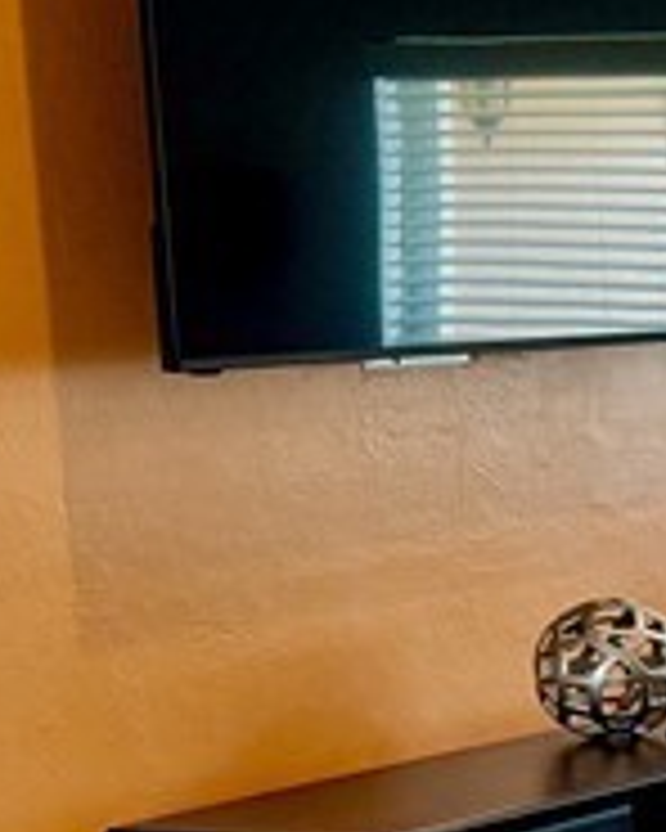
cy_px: 603
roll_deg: +1.7
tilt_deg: -5.5
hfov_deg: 9.8
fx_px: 3203
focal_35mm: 130
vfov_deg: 14.8
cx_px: 1800
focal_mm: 6.76
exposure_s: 1/121
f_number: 1.78
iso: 200
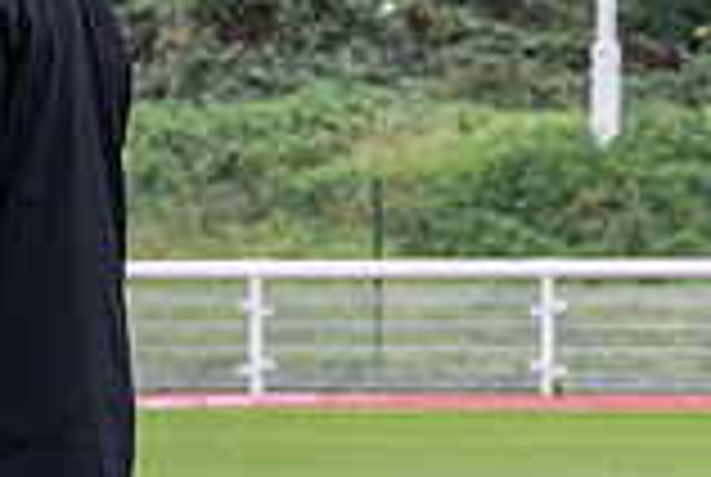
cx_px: 74
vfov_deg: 2.6
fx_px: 10566
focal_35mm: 534
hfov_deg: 3.9
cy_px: 368
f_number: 5
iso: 400
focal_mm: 76
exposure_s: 1/250
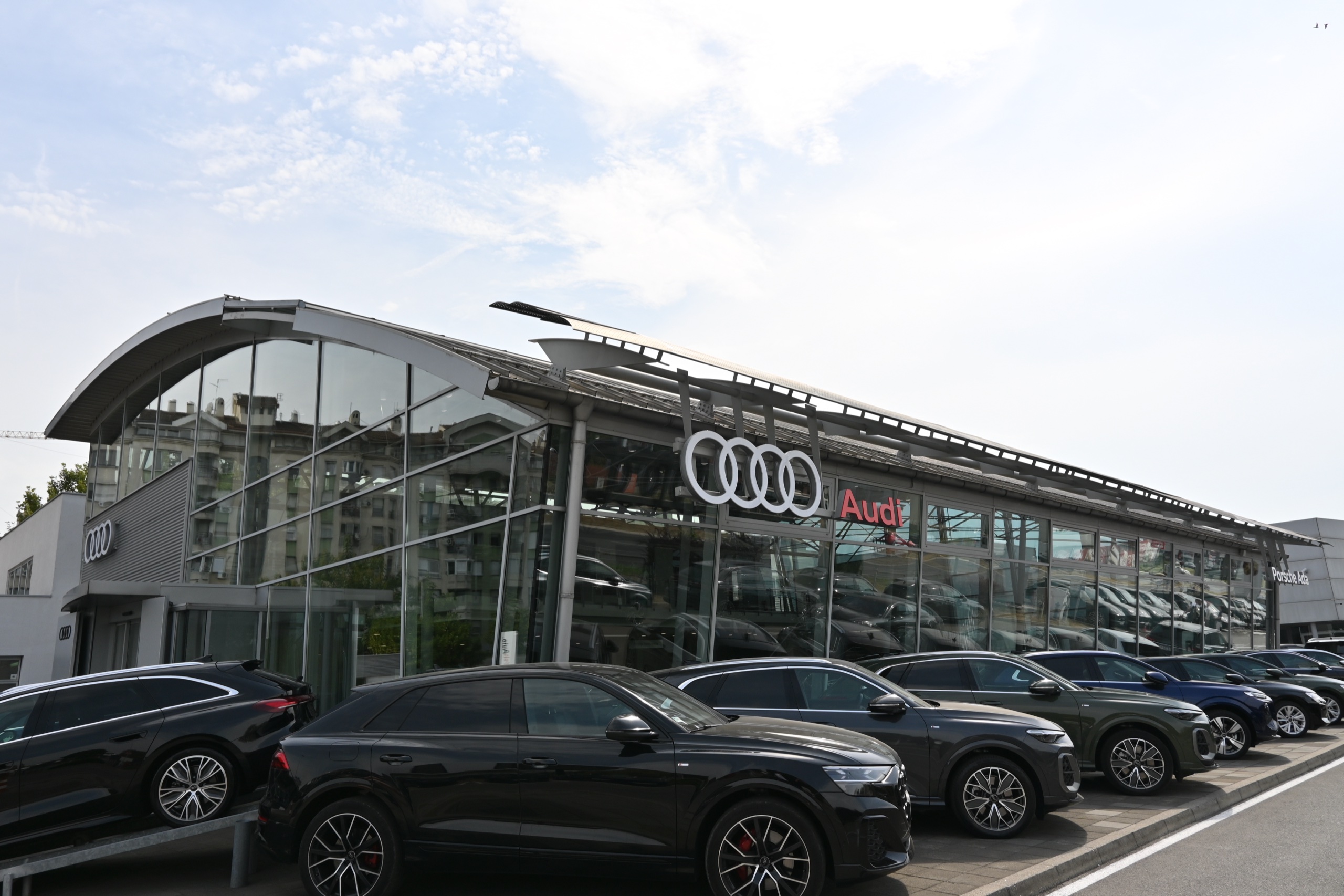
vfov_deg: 53.1
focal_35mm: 24
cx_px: 672
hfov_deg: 73.8
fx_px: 896
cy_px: 448
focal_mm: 16
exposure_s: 1/400
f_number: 7.1
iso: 100
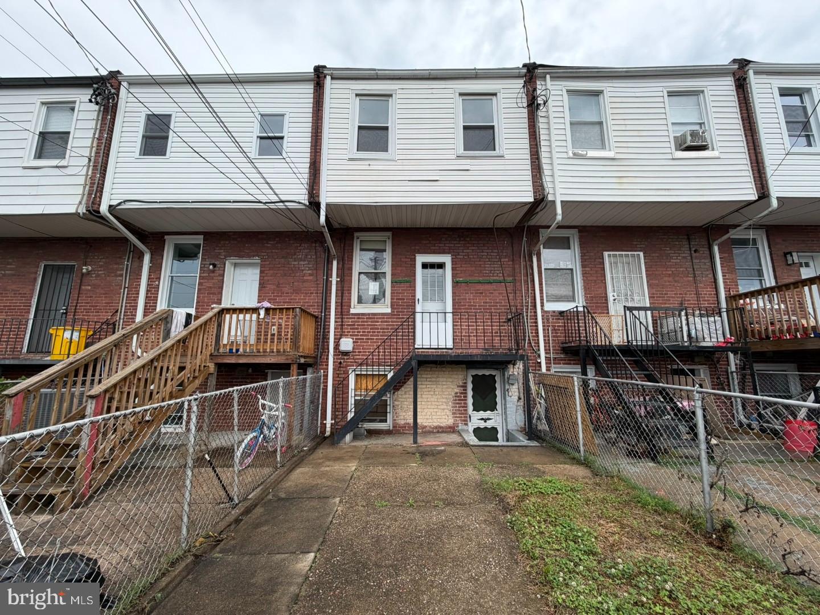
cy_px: 308
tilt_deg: +10.9
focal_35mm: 14
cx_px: 410
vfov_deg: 85.7
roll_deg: +0.6
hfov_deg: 102.1
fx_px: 332
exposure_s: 1/770
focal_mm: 2.22
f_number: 2.2
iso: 32
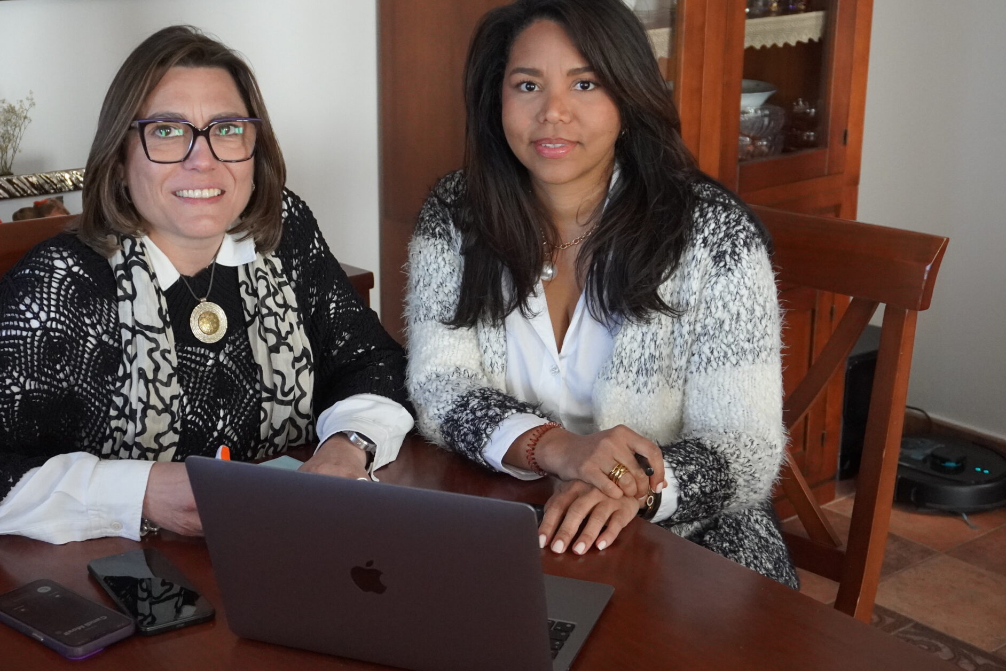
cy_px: 324
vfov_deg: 25.5
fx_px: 1481
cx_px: 389
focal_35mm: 53
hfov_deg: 37.3
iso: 3200
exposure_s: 1/160
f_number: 4.5
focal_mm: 26
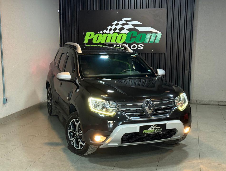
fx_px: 314
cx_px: 113
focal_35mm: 48
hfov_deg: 39.5
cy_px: 86
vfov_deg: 30.4
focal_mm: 6.76
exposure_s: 1/38
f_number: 1.78
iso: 400
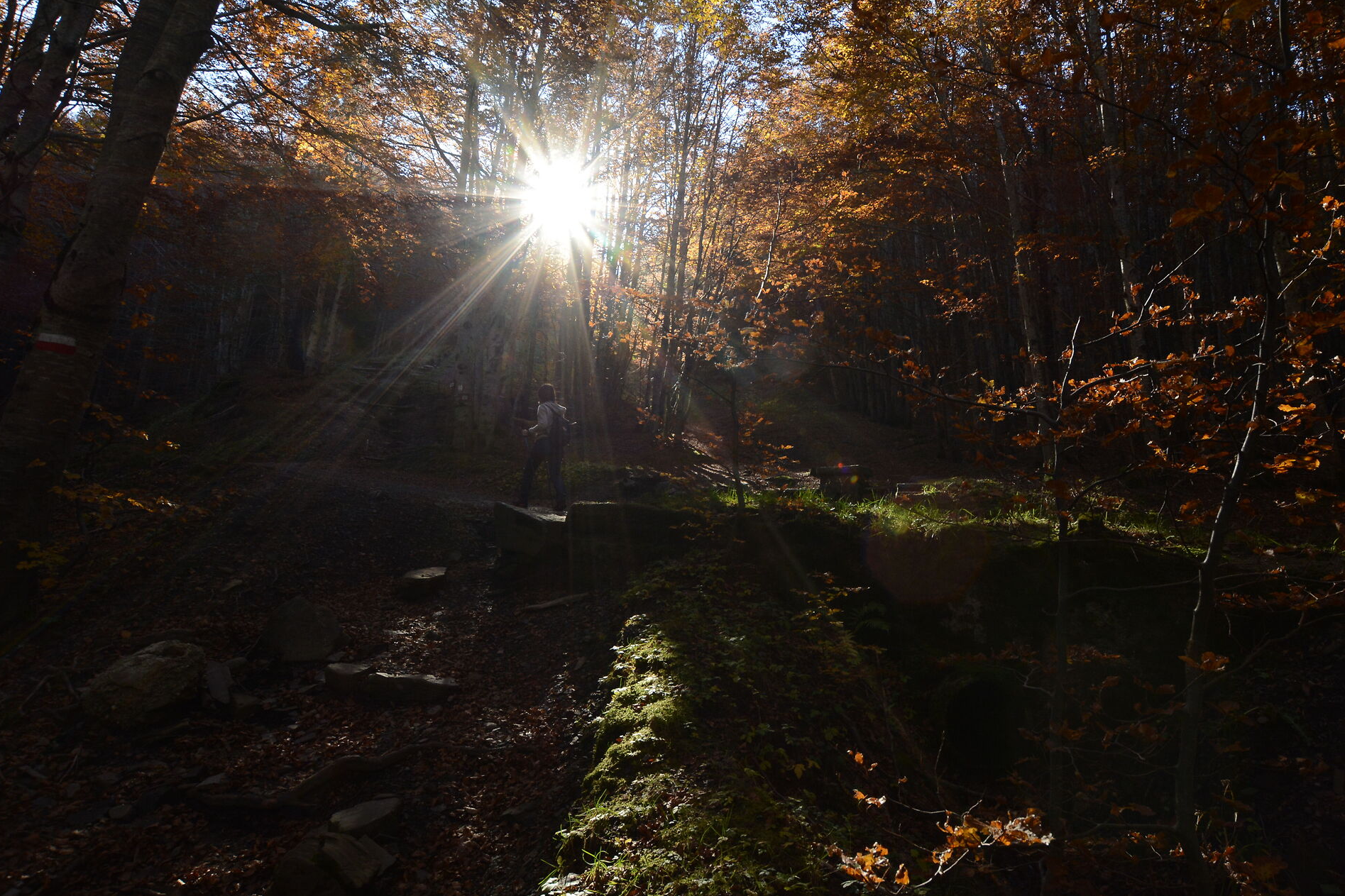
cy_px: 389
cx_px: 767
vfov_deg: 64.3
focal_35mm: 19
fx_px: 710
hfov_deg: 86.4
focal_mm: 10
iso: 500
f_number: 8
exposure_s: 1/160
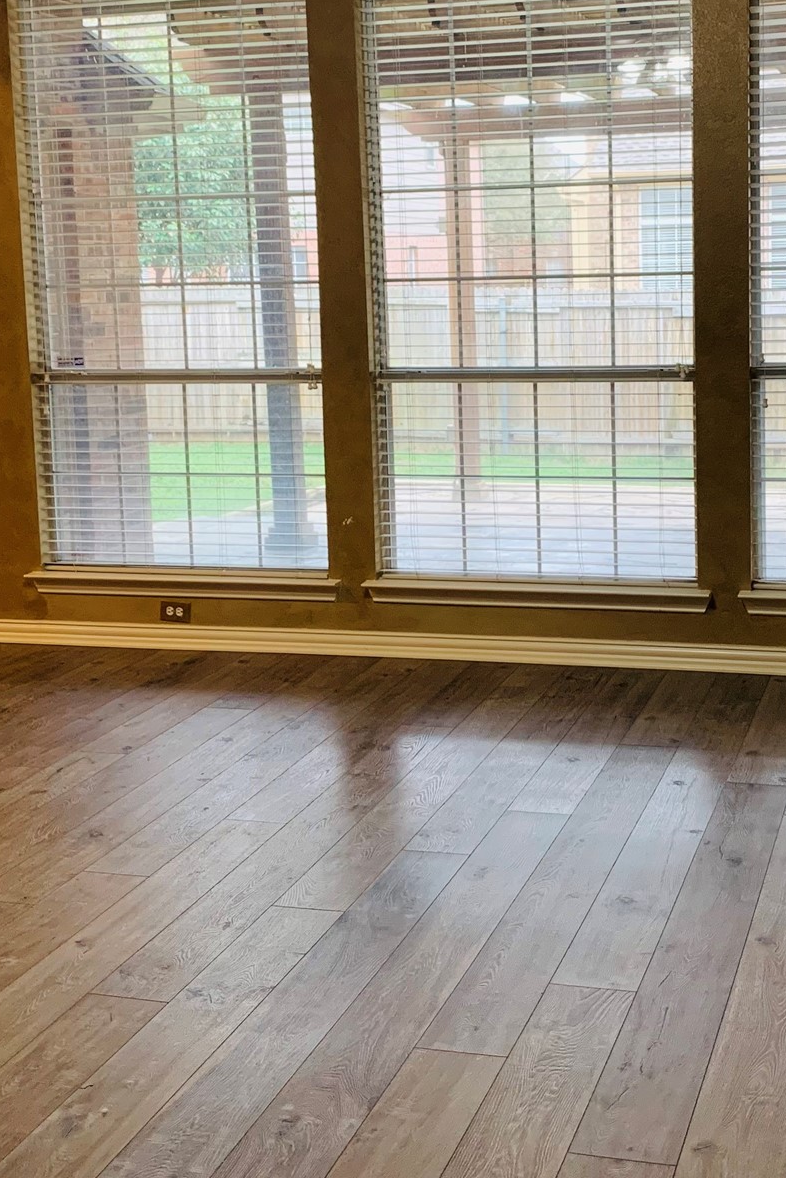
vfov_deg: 41.7
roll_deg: +1.0
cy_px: 458
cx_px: 551
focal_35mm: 47
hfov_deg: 28.4
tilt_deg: -5.9
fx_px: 1538
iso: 100
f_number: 1.8
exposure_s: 1/60
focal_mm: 4.25
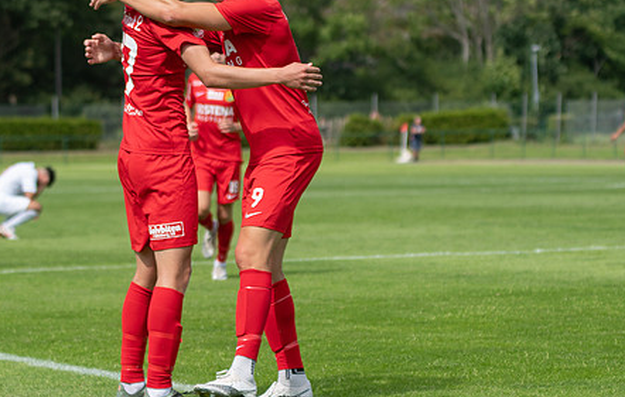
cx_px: 273
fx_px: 3184
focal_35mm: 186
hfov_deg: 11.2
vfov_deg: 7.1
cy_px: 170
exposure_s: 1/1600
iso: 140
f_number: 3.2
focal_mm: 78
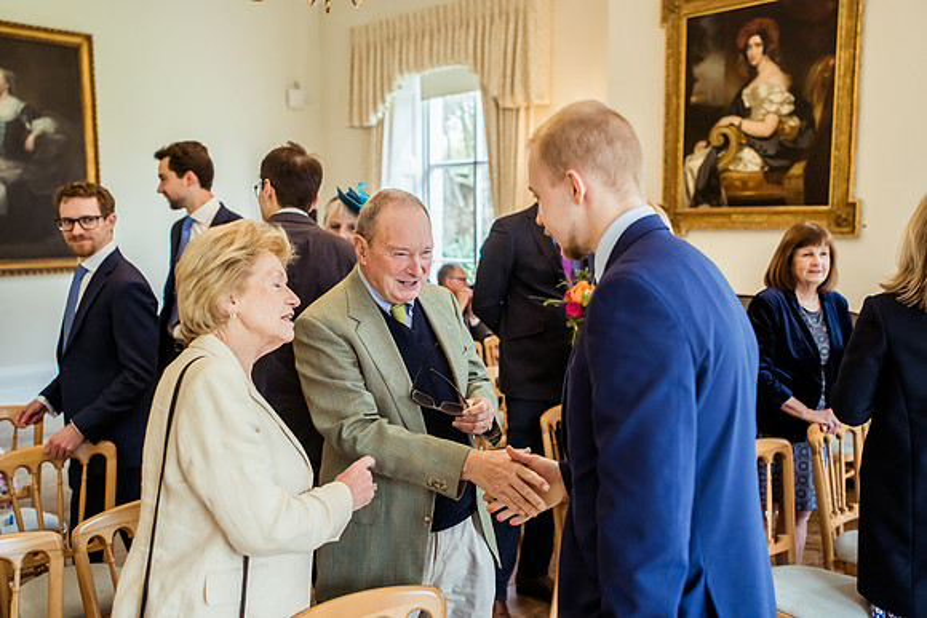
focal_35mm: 35
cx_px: 464
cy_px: 309
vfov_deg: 37.9
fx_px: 901
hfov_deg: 54.4
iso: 1000
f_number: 3.2
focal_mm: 35
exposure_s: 1/800
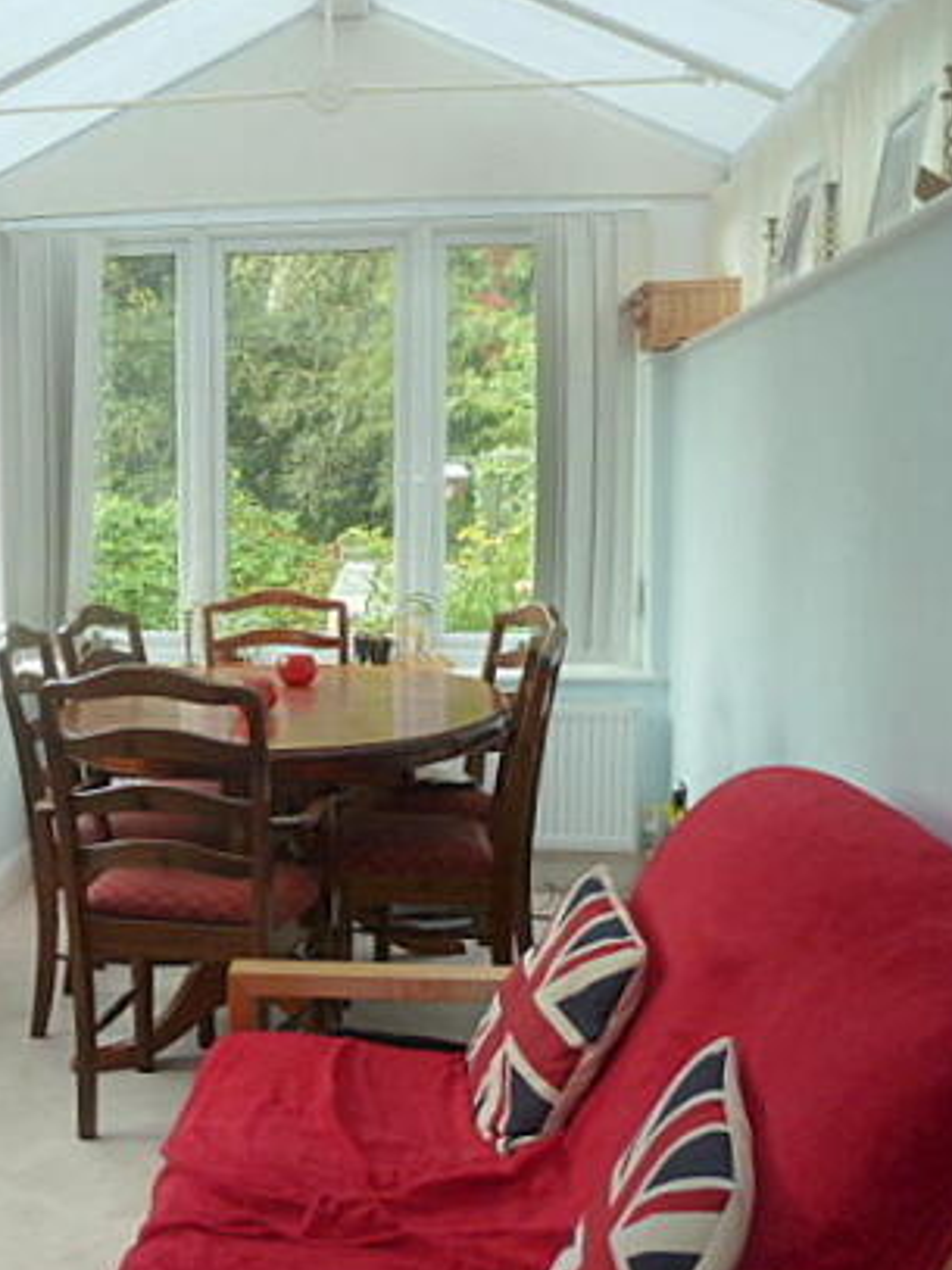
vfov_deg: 43.9
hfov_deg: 32.2
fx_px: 1578
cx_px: 130
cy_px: 644
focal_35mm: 43
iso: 100
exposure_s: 1/50
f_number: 3.4
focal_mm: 5
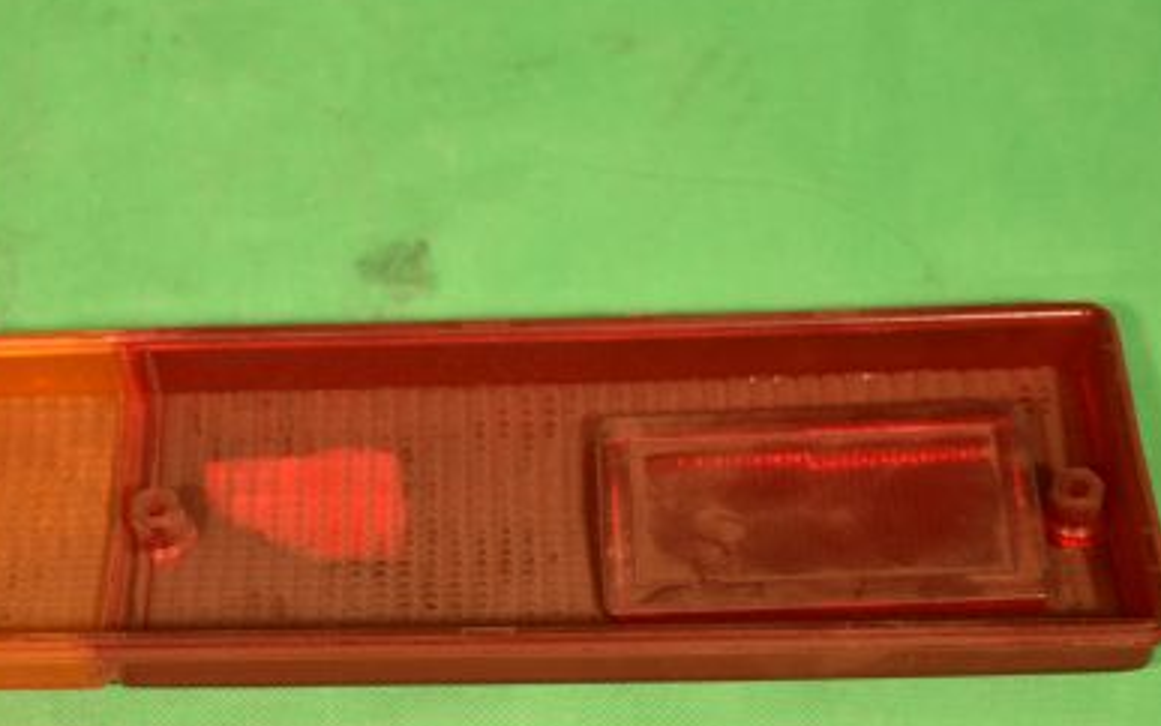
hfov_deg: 22.9
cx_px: 378
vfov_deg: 14.5
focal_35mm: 90
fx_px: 2848
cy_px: 462
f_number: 4.8
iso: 160
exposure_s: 1/60
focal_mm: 38
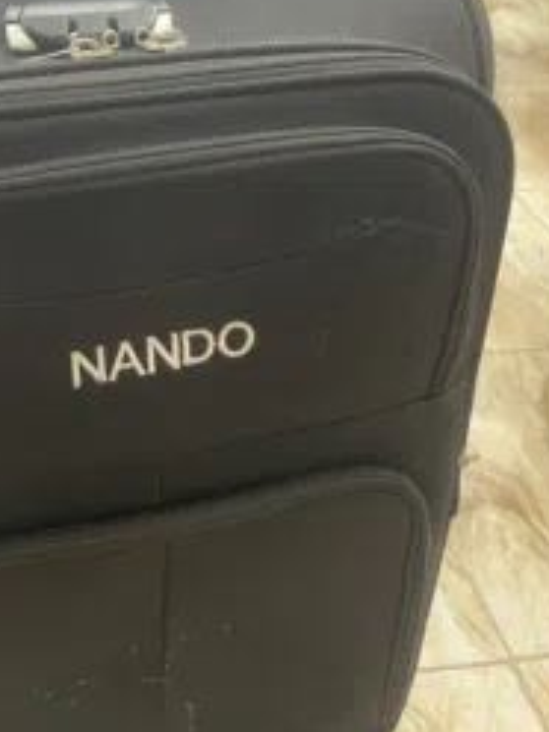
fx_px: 888
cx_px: 136
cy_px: 215
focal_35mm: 42
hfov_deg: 33.6
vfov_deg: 43.8
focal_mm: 5.1
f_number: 1.6
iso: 500
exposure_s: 1/49
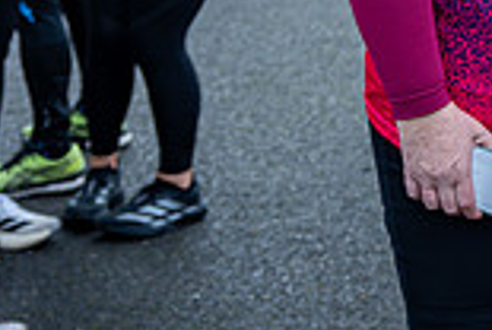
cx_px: 771
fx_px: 1534
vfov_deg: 11.6
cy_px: -198
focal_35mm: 112
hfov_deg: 16.4
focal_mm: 30
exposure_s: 1/200
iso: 100
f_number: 4
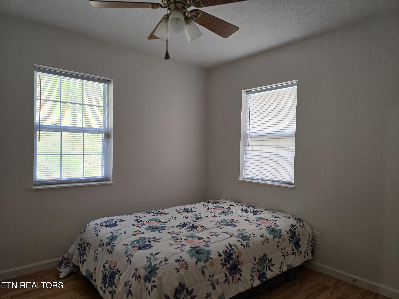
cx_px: 200
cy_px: 150
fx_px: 265
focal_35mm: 23
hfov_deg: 73.9
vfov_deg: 58.9
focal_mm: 6.3
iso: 160
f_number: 1.7
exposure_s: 1/120
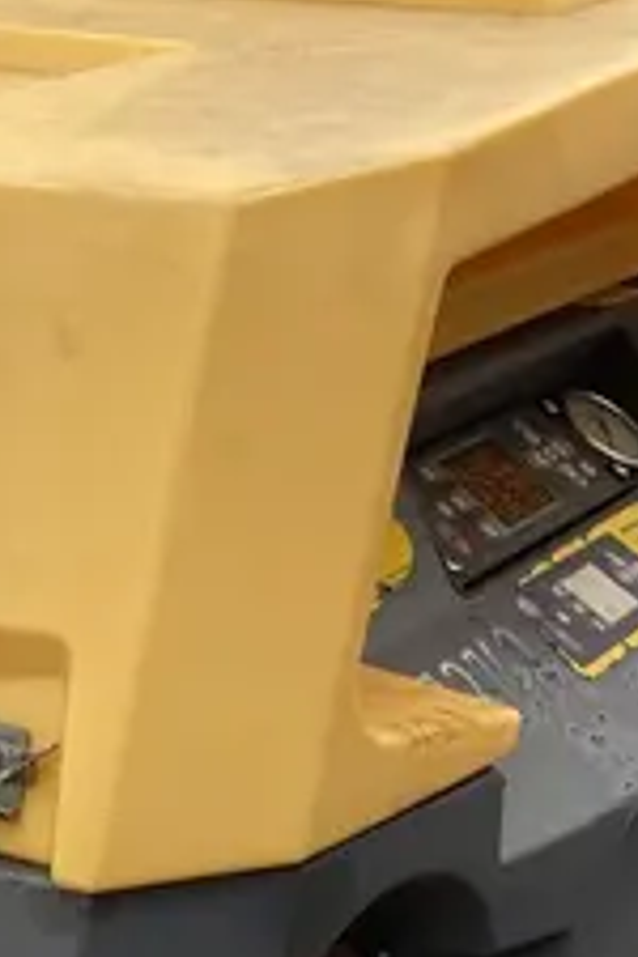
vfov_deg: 21.5
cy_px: 530
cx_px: 123
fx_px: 2525
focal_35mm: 95
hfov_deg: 14.3
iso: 20
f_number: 1.8
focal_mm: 3.99
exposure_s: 1/124
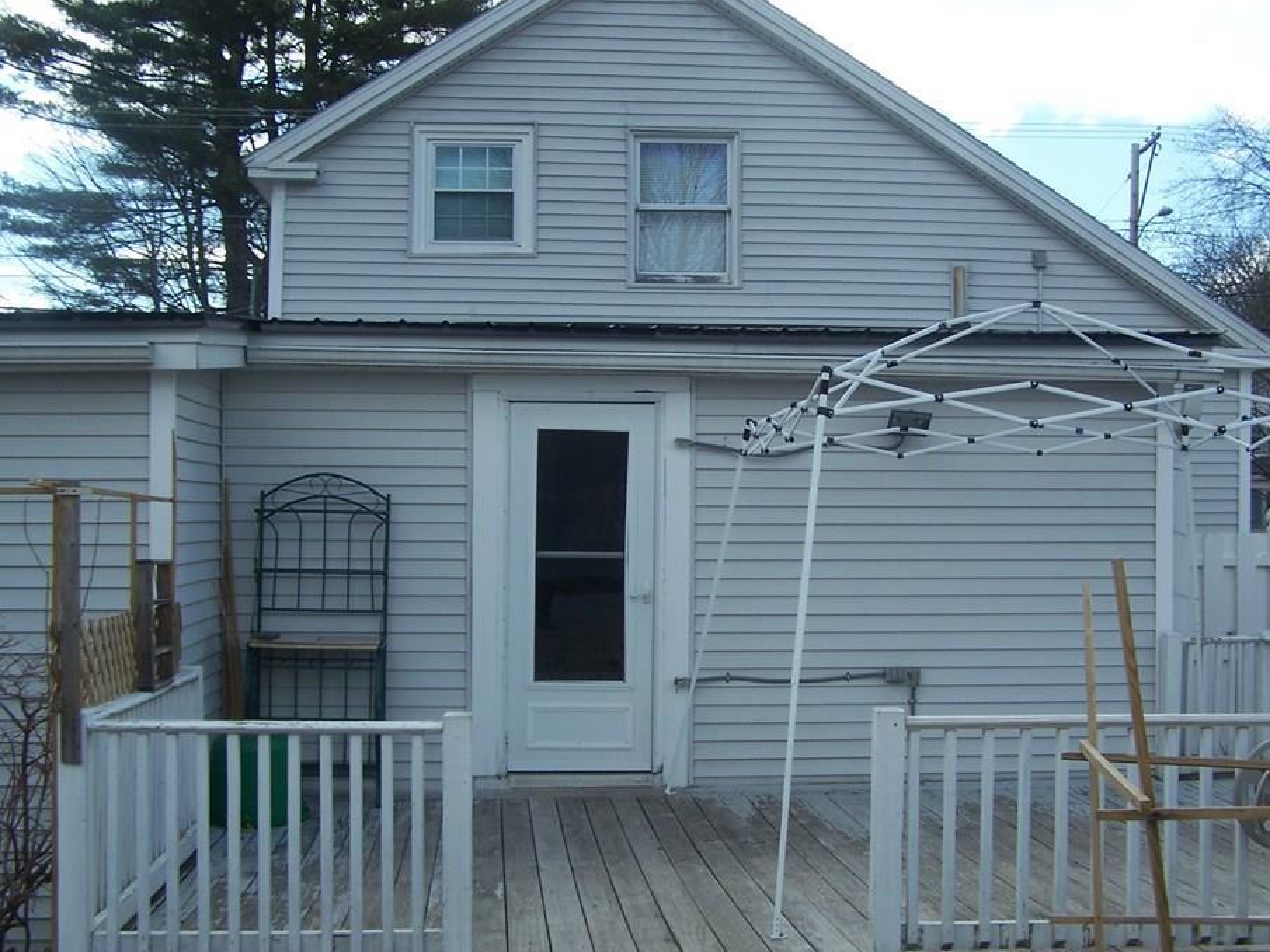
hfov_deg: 43.8
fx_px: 1578
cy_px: 492
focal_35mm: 43
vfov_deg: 33.6
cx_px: 651
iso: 80
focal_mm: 6.3
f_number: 2.8
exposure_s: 1/750
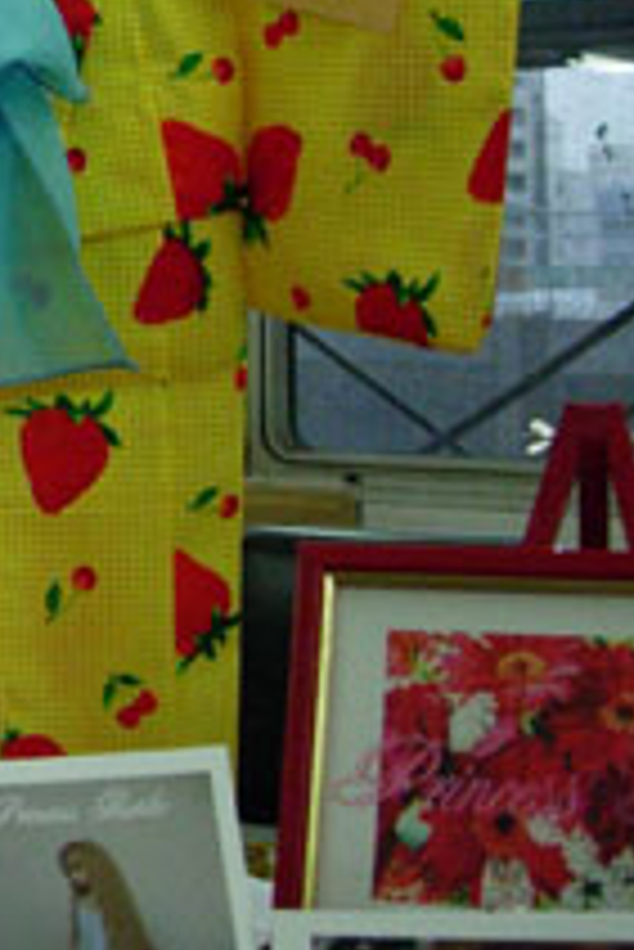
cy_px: 284
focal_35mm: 90
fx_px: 2373
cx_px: -436
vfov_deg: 22.5
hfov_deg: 13.9
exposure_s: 1/171
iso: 400
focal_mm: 7.8
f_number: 2.8
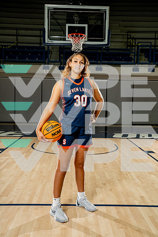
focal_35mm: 40
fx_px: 263
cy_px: 118
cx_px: 79
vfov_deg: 48.5
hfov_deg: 33.4
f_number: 8
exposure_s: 1/250
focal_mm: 40
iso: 640
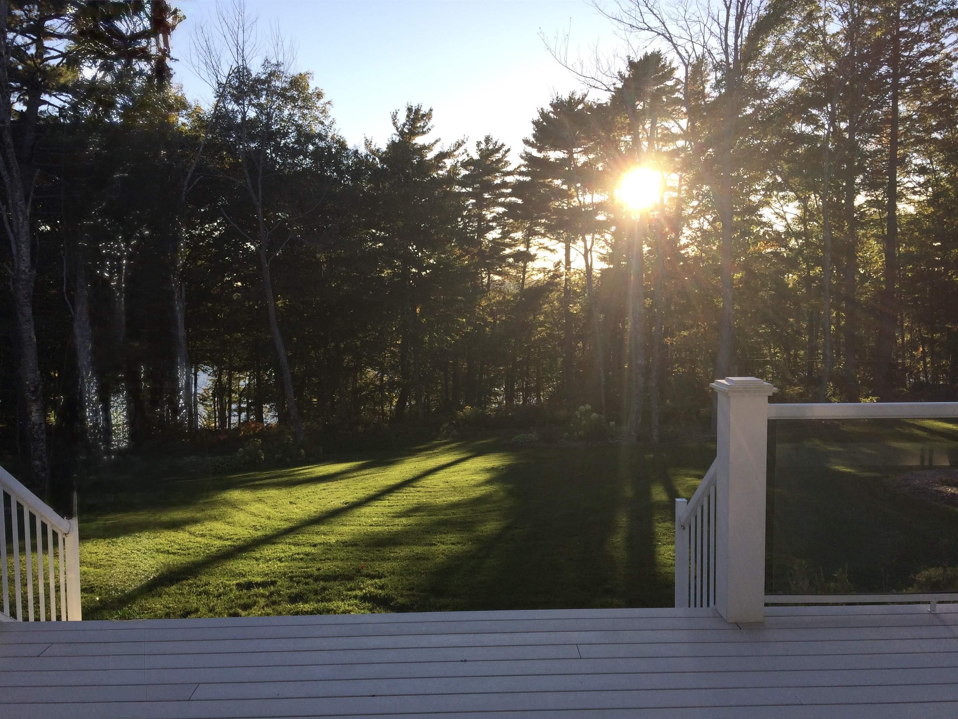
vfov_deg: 48.2
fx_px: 803
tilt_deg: -5.2
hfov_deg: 61.7
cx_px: 479
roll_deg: -0.2
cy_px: 360
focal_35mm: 29
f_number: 2.2
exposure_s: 1/604
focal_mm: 4.15
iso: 32
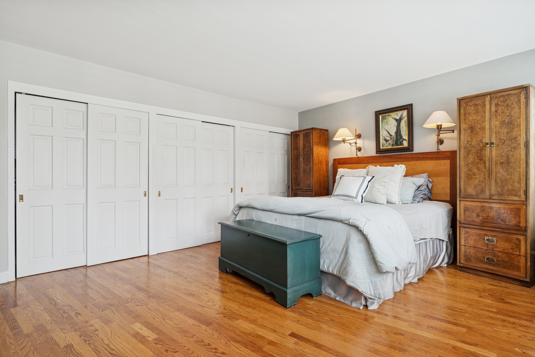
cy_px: 178
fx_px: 282
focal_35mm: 19
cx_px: 268
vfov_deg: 64.6
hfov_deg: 86.9
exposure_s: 1/40
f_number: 8
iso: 320
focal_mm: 19
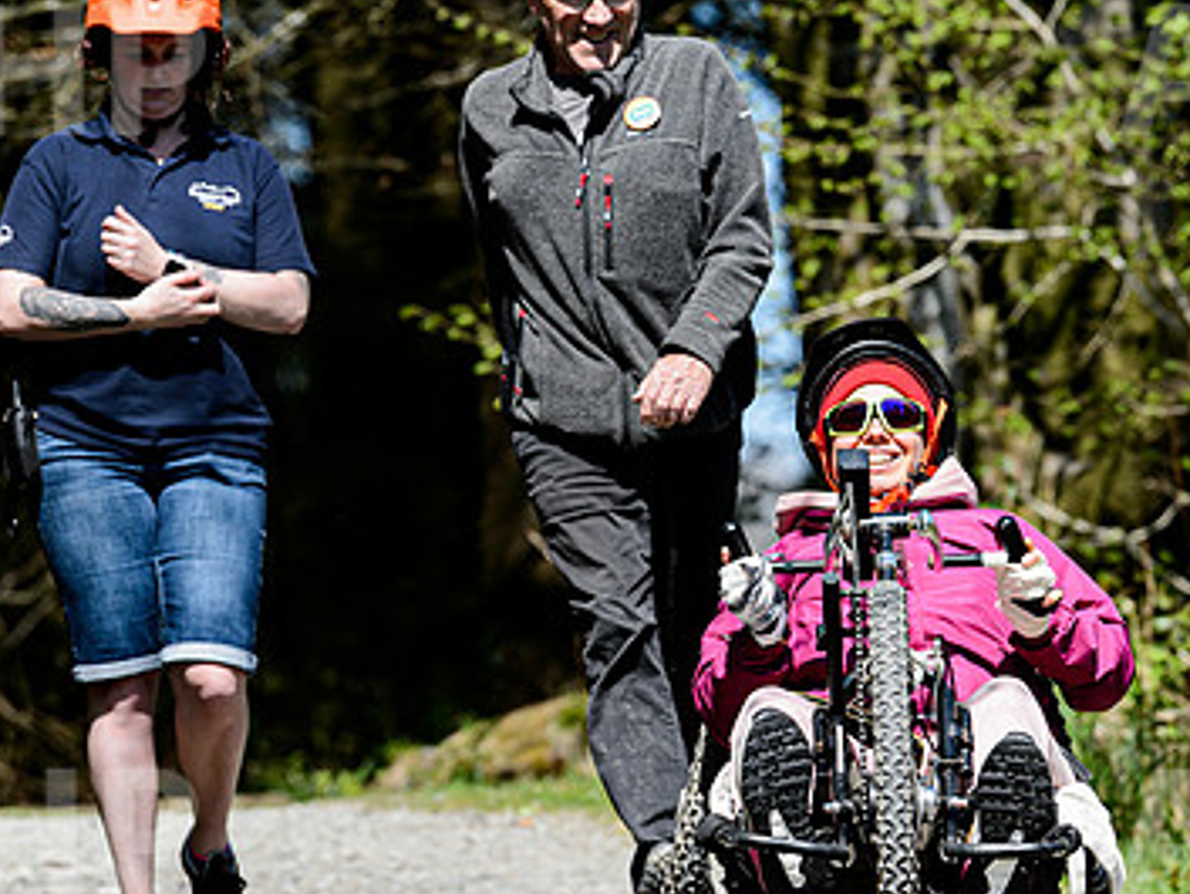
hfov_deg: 5.1
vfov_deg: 3.8
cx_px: 887
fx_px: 13480
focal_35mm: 392
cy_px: 485
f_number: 5
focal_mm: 200
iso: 125
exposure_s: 1/800
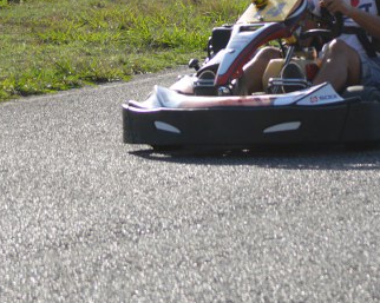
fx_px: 3244
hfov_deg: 6.6
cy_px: -59
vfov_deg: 5.3
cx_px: 544
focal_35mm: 289
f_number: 5.6
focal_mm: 55
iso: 400
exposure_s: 1/1250
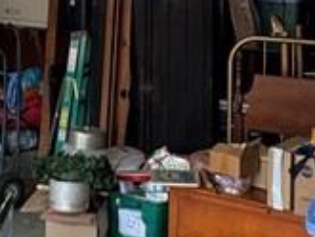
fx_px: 792
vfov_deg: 16.1
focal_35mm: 87
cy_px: -76
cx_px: 48
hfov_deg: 22.1
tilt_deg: +1.5
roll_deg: -1.8
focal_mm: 2.22
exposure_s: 1/120
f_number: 2.2
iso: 160
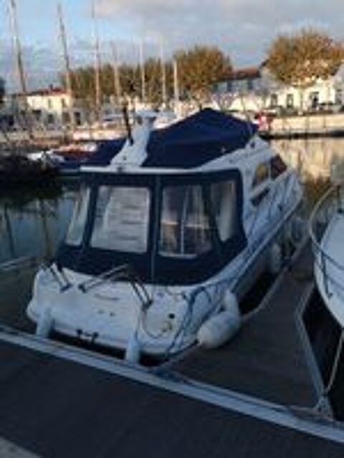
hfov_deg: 46.8
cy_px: 229
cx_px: 172
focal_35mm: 30
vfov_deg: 60.0
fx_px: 398
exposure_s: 1/988
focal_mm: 5.56
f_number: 1.6
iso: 50
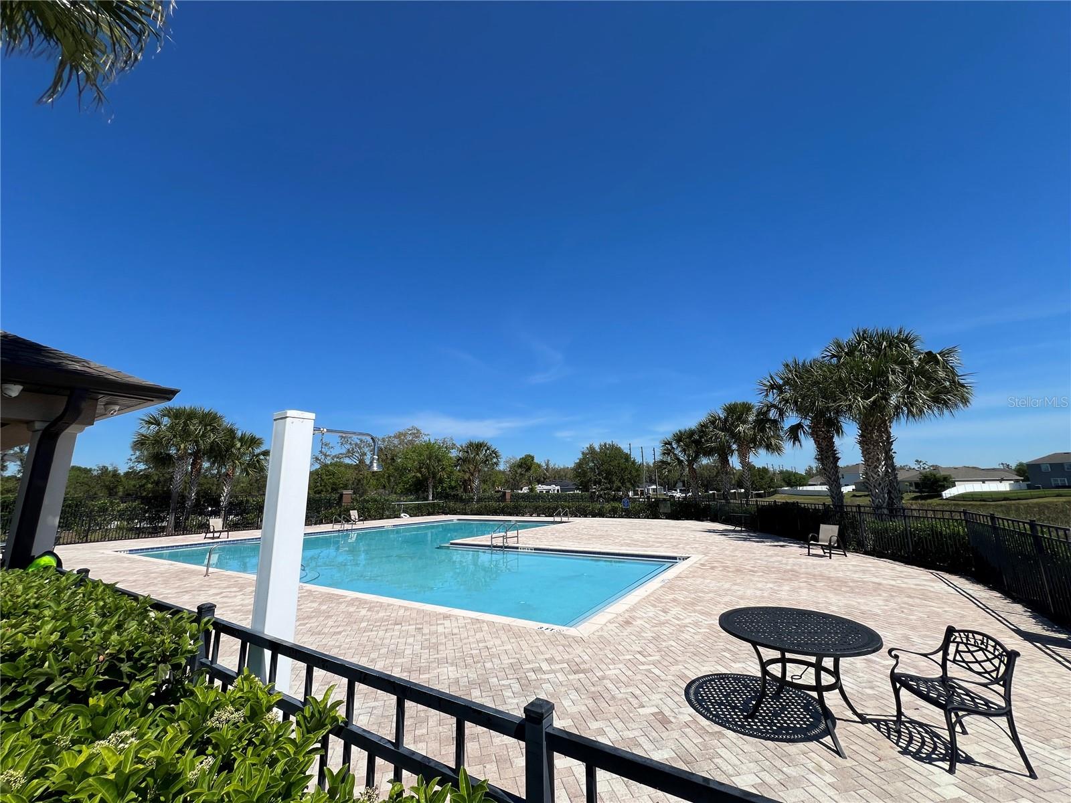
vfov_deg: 89.9
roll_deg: +0.6
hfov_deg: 106.2
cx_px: 536
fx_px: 402
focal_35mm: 13
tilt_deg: +11.8
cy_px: 402
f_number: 1.8
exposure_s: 1/2137
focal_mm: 1.57
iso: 32
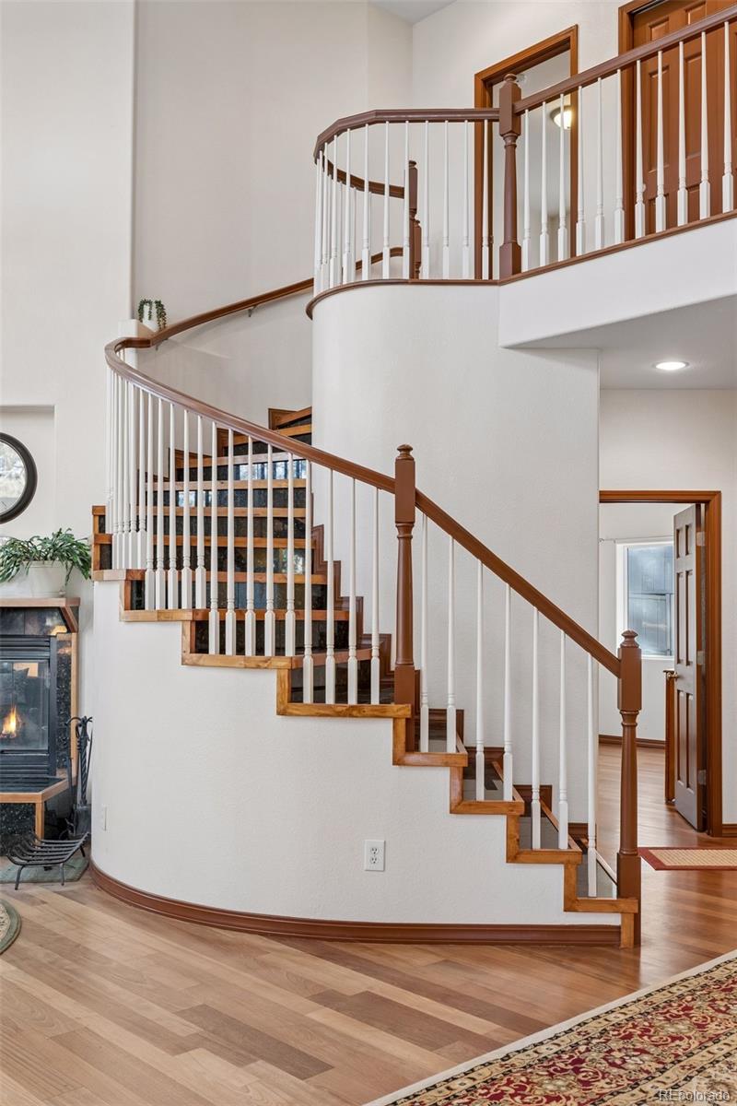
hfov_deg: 38.9
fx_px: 1044
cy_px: 553
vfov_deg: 55.8
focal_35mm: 34
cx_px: 368
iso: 400
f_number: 9
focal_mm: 34
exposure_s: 1/6
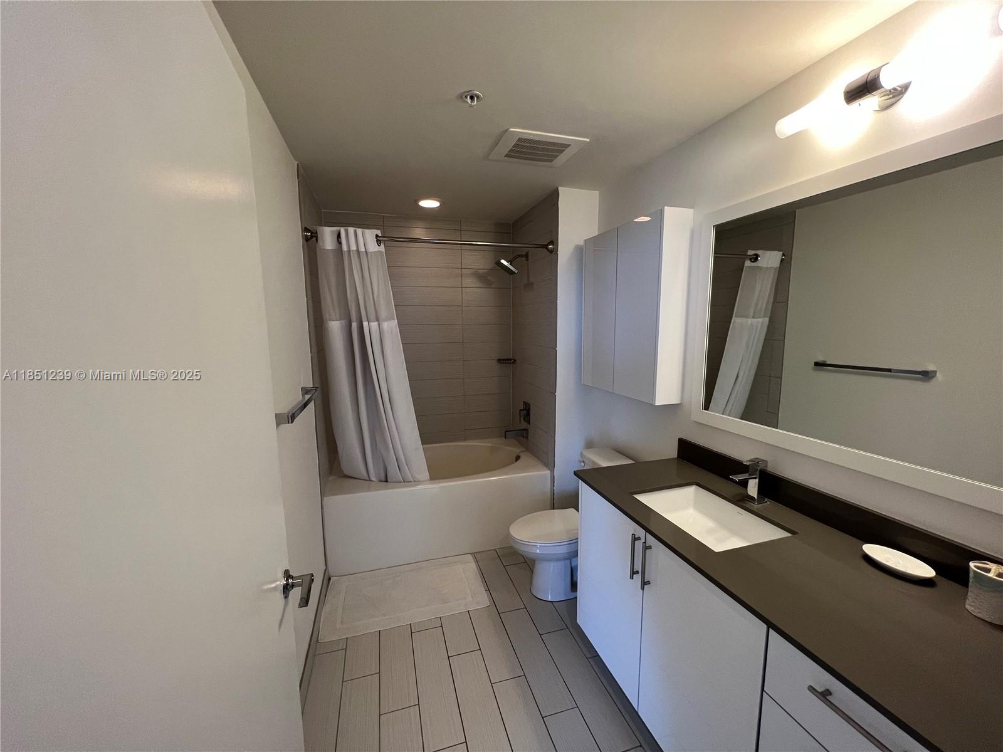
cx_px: 502
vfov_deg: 89.9
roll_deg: +0.1
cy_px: 376
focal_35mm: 13
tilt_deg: -7.6
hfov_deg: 106.2
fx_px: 377
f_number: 1.8
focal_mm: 1.57
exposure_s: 1/60
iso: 200
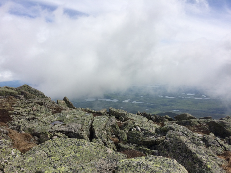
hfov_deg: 61.7
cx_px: 116
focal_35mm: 29
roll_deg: +0.9
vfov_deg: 48.2
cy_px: 86
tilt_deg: -4.3
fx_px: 194
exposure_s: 1/4115
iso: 32
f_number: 2.2
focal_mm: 4.15
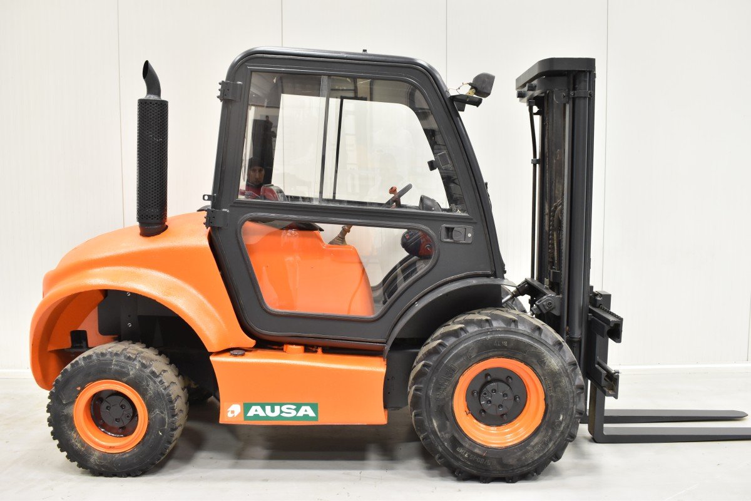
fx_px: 688
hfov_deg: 57.2
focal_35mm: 33
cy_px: 250
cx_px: 376
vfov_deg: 40.0
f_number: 7.1
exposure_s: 1/10
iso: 800
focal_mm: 22
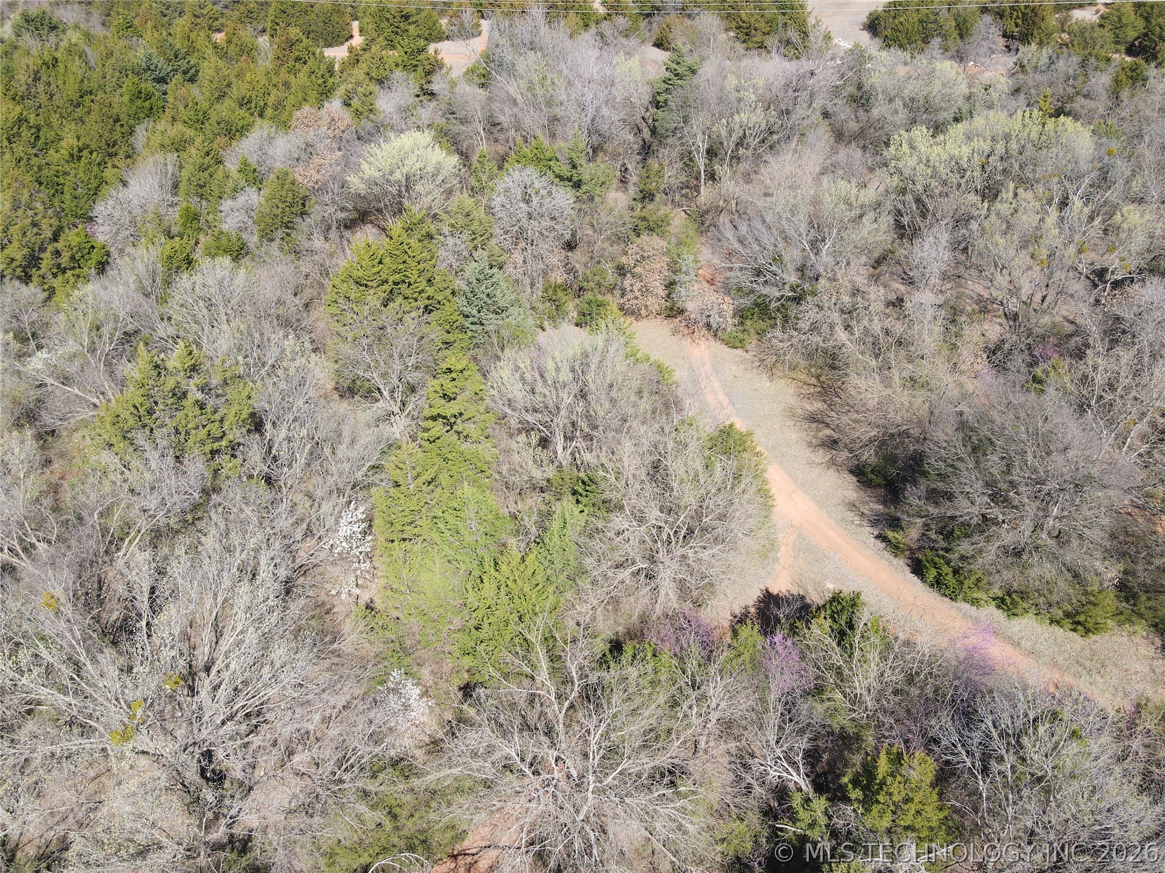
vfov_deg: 56.8
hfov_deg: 71.6
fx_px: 808
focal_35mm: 24
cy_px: 436
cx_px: 582
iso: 100
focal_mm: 4.5
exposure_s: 1/320
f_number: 2.8
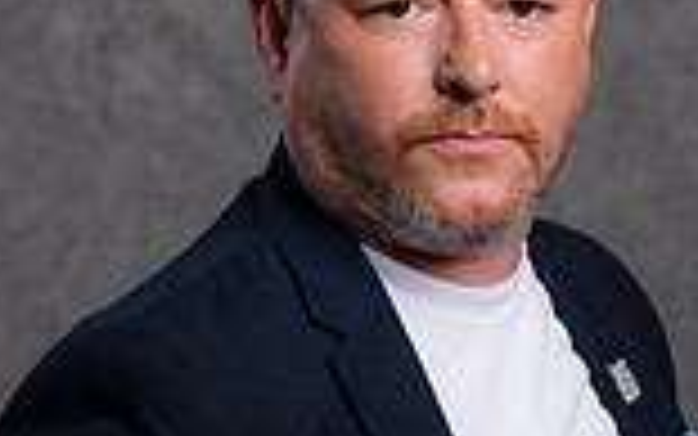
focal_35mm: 252
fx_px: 4795
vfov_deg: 5.2
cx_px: 459
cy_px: 481
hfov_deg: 8.3
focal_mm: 85
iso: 100
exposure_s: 1/200
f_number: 5
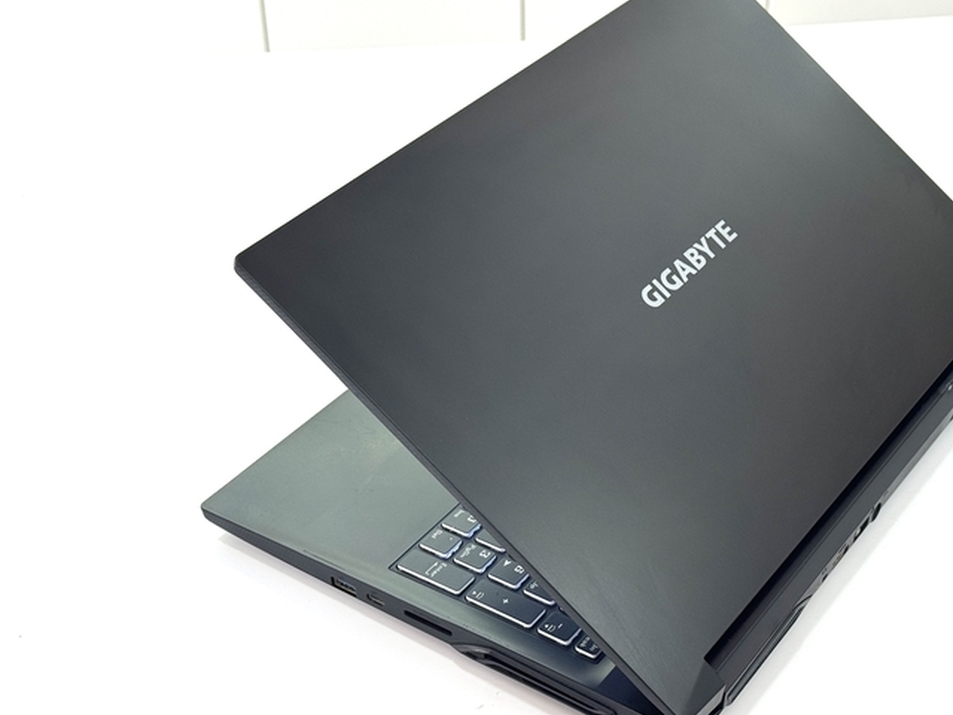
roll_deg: +0.2
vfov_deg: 24.4
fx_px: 1652
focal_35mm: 60
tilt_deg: -36.5
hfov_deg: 32.1
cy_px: 360
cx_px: 585
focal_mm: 6.76
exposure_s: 1/100
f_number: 1.78
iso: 50
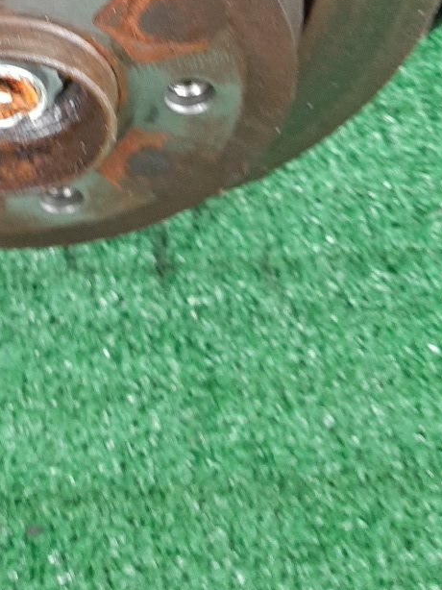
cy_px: -37
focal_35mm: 61
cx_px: 11
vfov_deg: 29.1
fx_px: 1039
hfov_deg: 23.1
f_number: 1.7
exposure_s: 1/33
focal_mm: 3.93
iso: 187
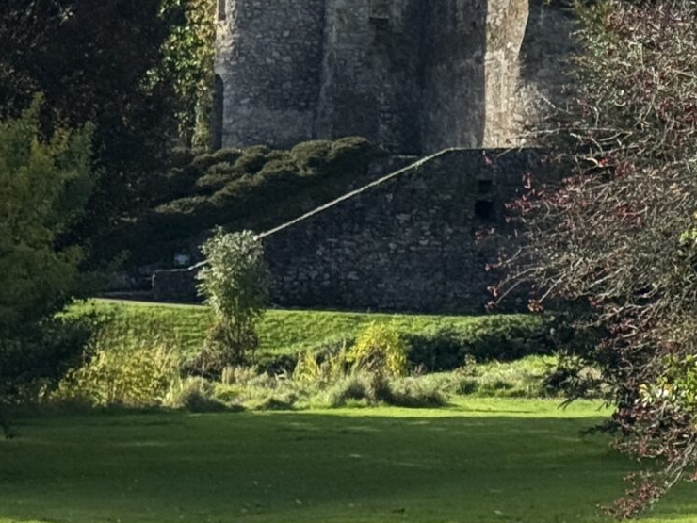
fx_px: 3342
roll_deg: -0.4
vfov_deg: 8.8
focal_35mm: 166
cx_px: 773
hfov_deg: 11.7
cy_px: -176
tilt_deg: +7.7
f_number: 1.78
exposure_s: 1/4975
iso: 64
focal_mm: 6.76
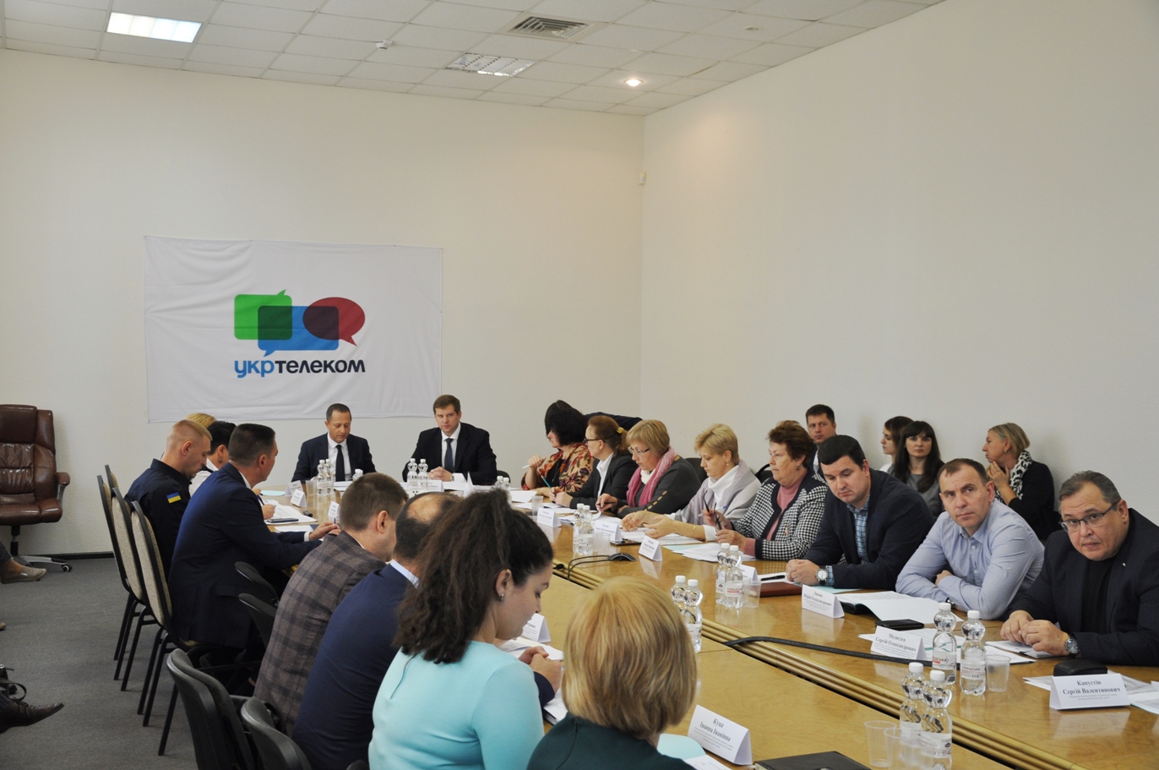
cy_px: 385
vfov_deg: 34.1
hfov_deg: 49.6
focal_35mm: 39
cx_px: 580
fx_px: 1254
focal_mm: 26
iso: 450
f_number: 4
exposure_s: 1/60
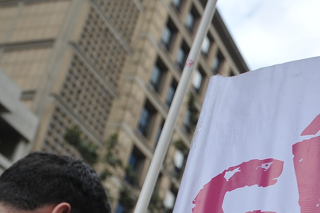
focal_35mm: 66
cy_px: 240
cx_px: 390
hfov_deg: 26.8
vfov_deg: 19.6
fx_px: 586
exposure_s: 1/2000
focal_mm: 24
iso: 320
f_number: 3.2
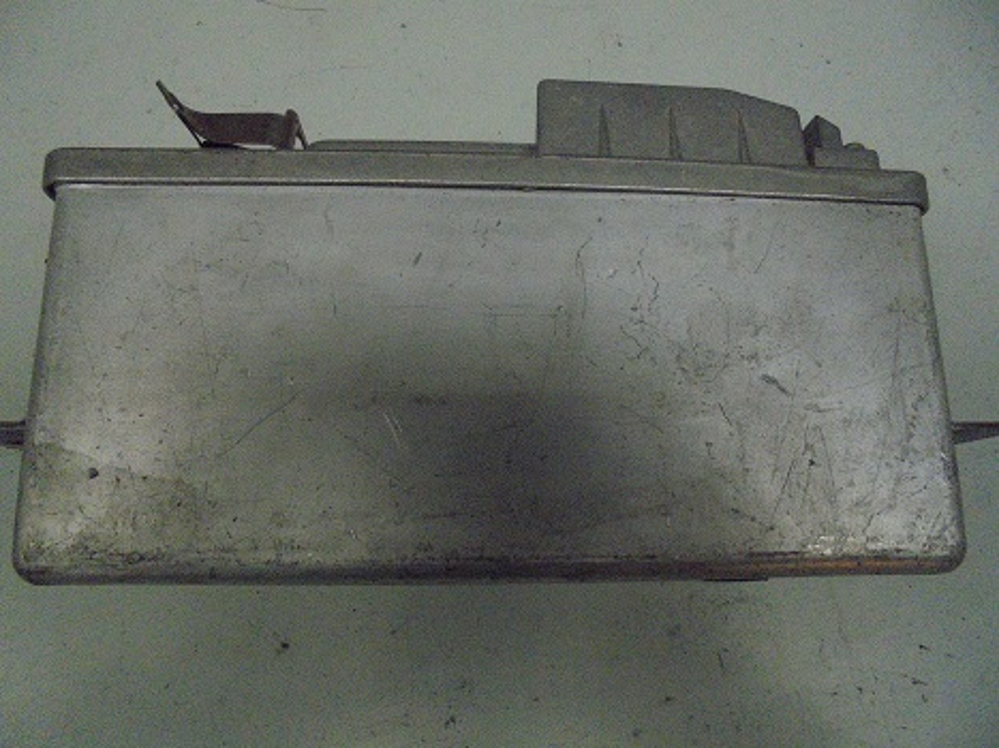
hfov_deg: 67.3
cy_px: 374
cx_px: 500
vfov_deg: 53.0
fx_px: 750
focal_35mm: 26
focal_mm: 4.6
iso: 800
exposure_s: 1/100
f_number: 3.5
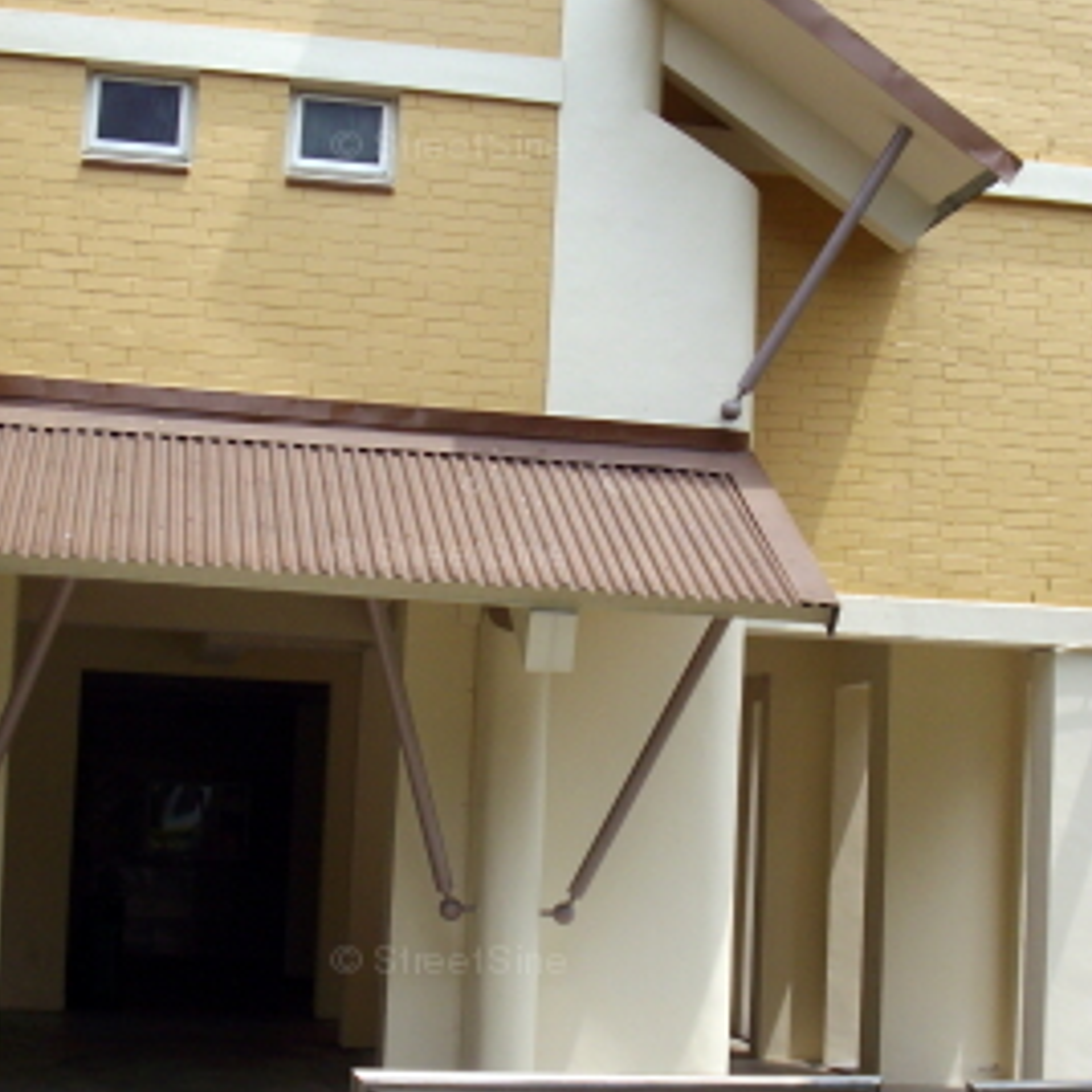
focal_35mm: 67
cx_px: 636
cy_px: 558
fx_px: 2391
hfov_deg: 25.7
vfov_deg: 25.7
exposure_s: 1/200
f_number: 5.6
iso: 80
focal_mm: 6.2
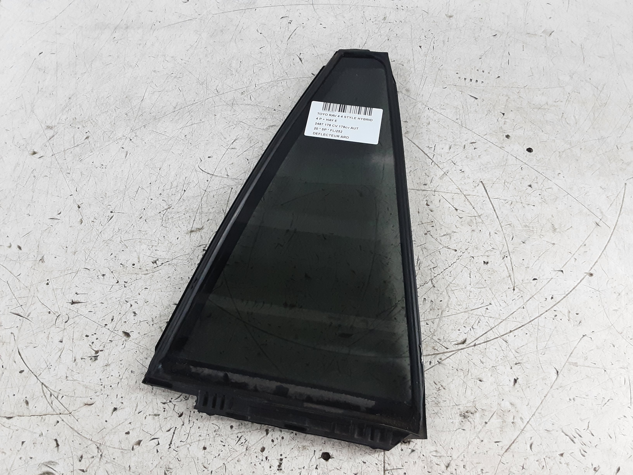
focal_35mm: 27
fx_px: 494
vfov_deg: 51.4
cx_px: 316
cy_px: 238
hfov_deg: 65.3
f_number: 1.9
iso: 200
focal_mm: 2.91
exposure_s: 1/50
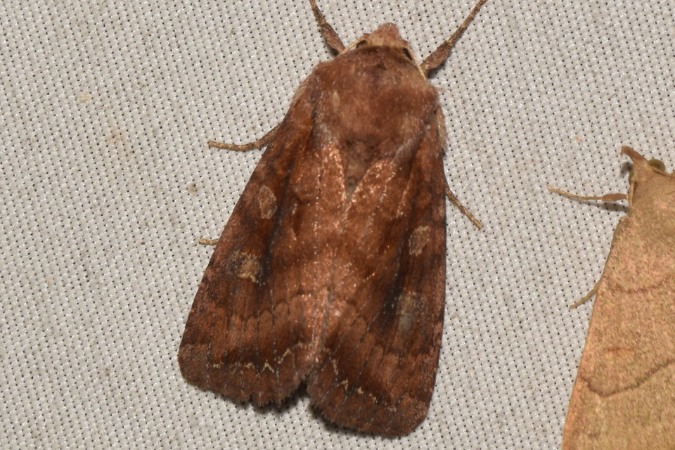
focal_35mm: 210
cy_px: 225
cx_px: 338
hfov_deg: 9.8
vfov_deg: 6.5
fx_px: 3937
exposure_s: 1/160
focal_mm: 140
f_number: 14
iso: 200
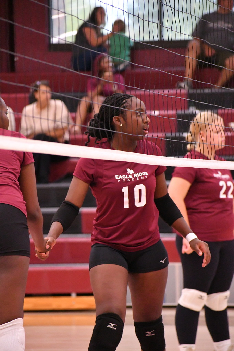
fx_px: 2261
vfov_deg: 8.9
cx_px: 117
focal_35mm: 232
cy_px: 176
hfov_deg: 5.9
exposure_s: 1/400
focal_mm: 155
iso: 12800
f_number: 5
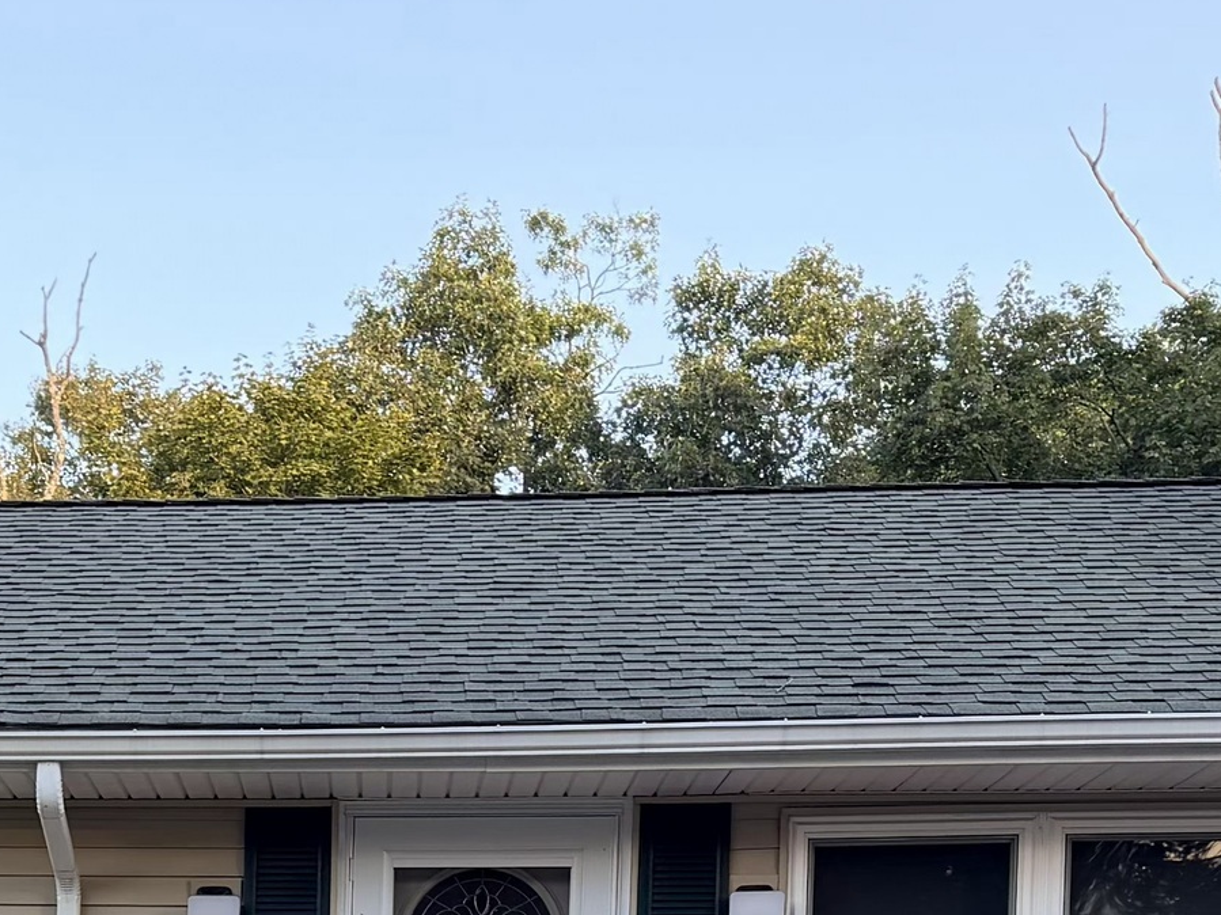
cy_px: 1351
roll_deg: -0.9
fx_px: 2892
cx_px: 133
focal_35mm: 82
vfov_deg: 16.5
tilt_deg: -2.0
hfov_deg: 23.3
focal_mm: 6.76
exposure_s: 1/196
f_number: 1.78
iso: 80
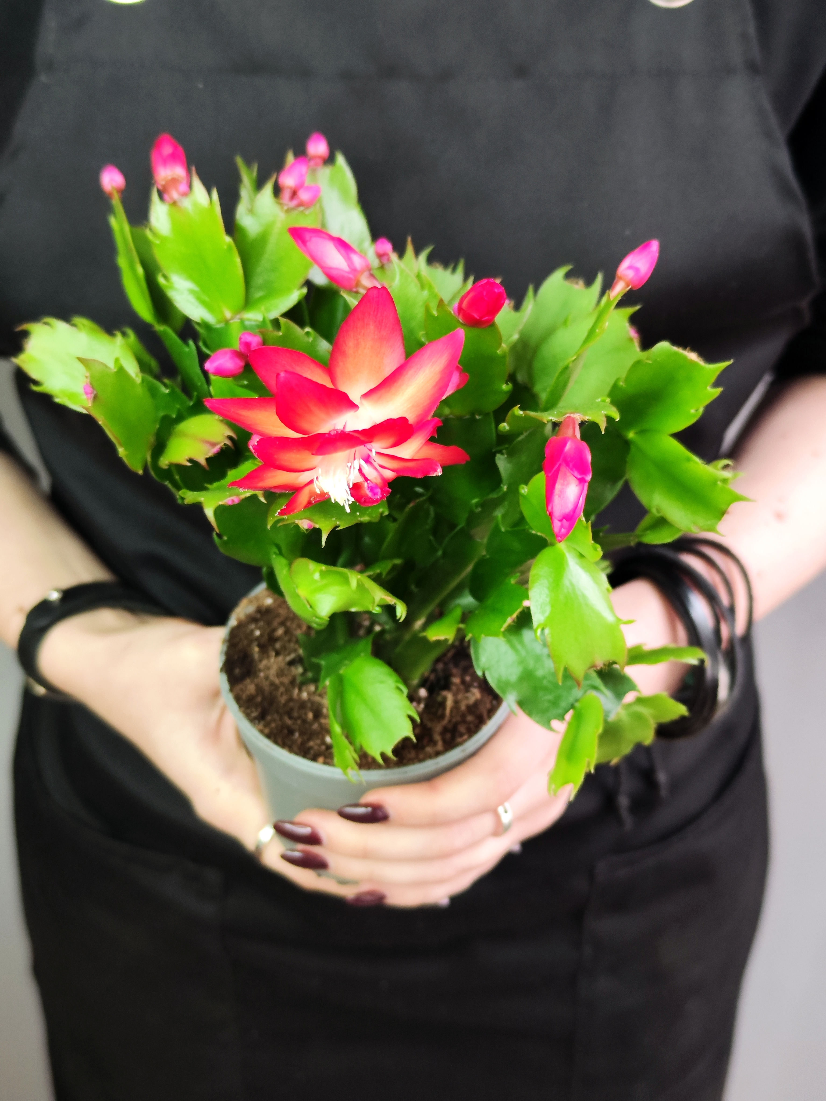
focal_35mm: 23
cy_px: 550
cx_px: 413
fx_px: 732
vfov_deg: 73.9
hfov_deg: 58.9
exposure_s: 1/50
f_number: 1.69
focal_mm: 7.01
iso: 1321
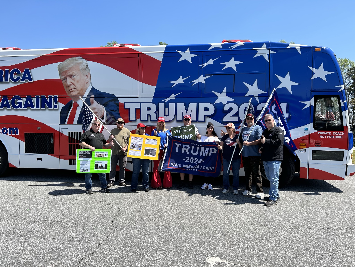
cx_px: 178
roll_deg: +0.7
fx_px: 267
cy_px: 134
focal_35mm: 26
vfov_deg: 53.1
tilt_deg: +3.0
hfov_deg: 67.3
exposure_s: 1/2695
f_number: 1.5
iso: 50
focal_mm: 5.7
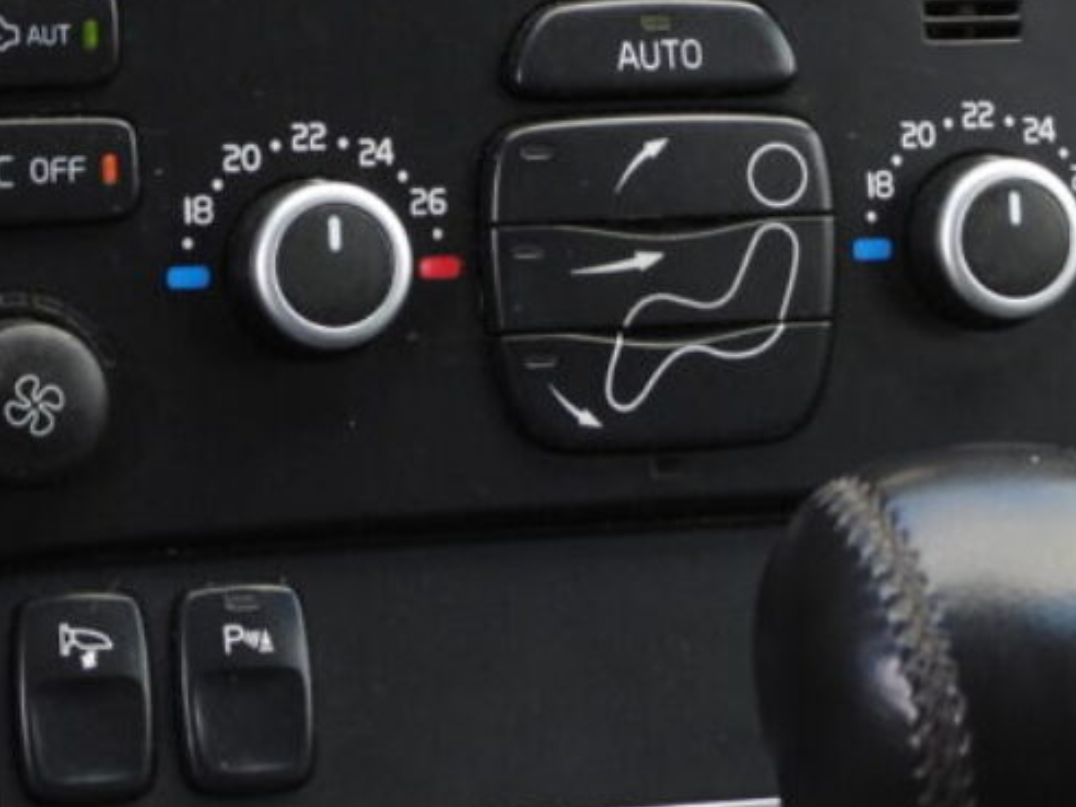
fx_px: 4756
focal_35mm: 153
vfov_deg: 9.5
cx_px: 381
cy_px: -273
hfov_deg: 12.9
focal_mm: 8.5
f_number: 3.2
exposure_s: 1/80
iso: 100
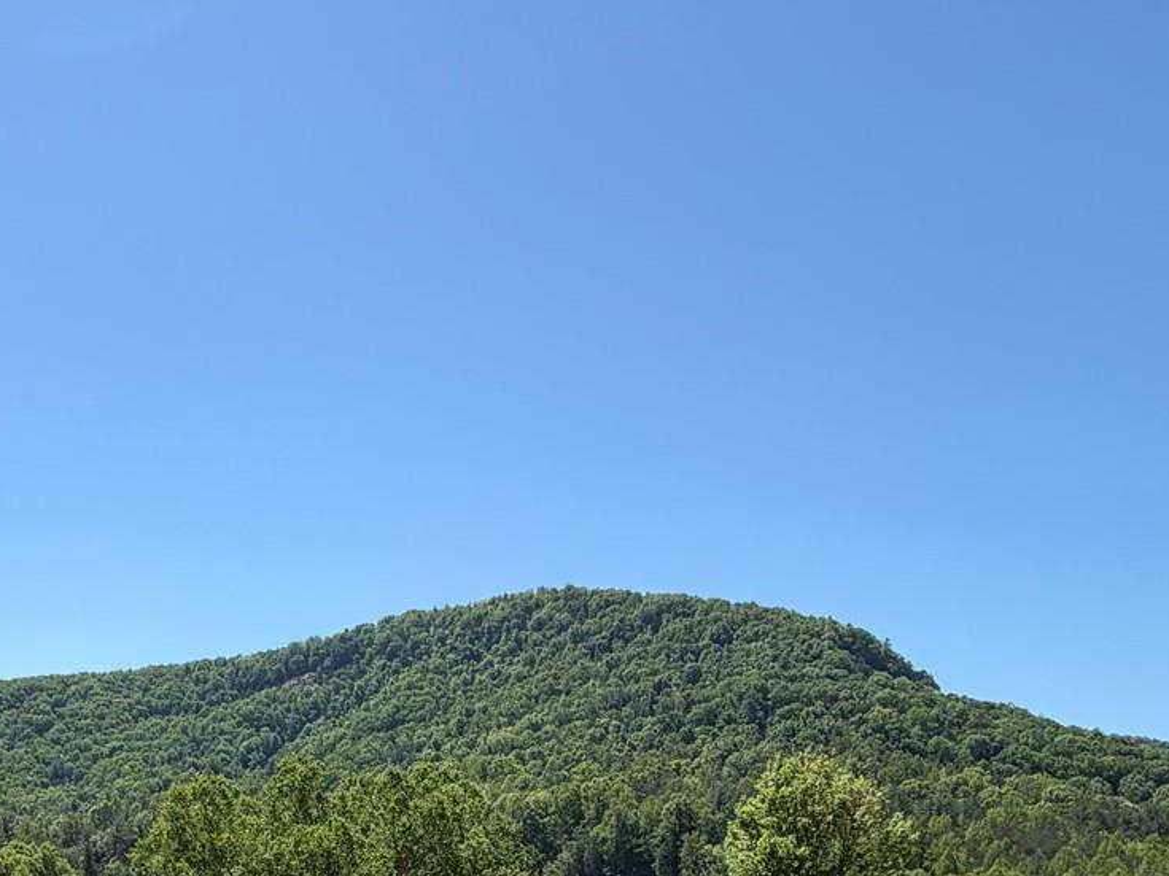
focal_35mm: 39
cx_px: 315
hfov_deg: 46.4
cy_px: 954
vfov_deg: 32.5
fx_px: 1317
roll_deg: +0.2
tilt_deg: -2.1
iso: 32
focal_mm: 2.22
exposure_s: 1/770
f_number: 2.2
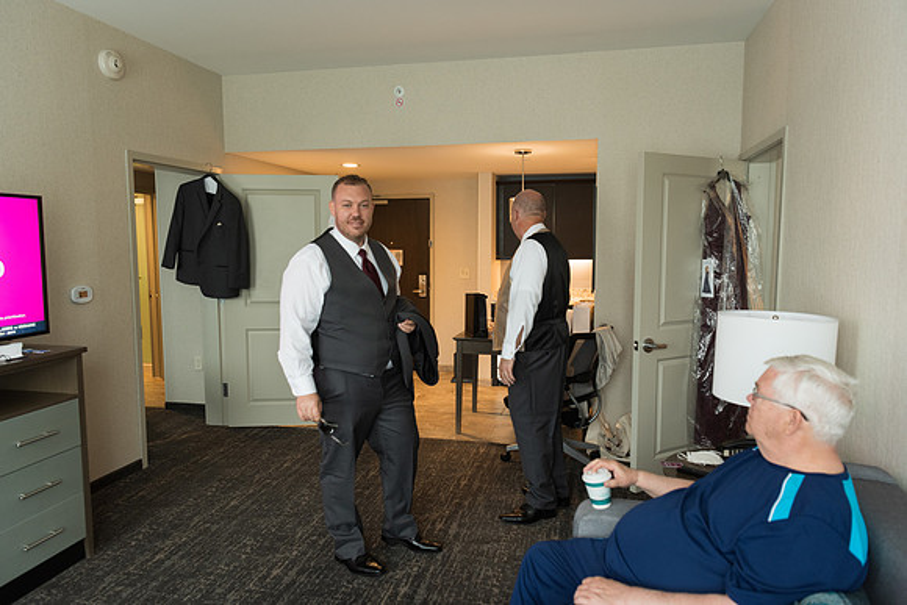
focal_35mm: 24
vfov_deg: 53.2
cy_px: 302
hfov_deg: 73.7
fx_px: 605
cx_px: 454
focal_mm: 24
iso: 900
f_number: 2.8
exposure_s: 1/125
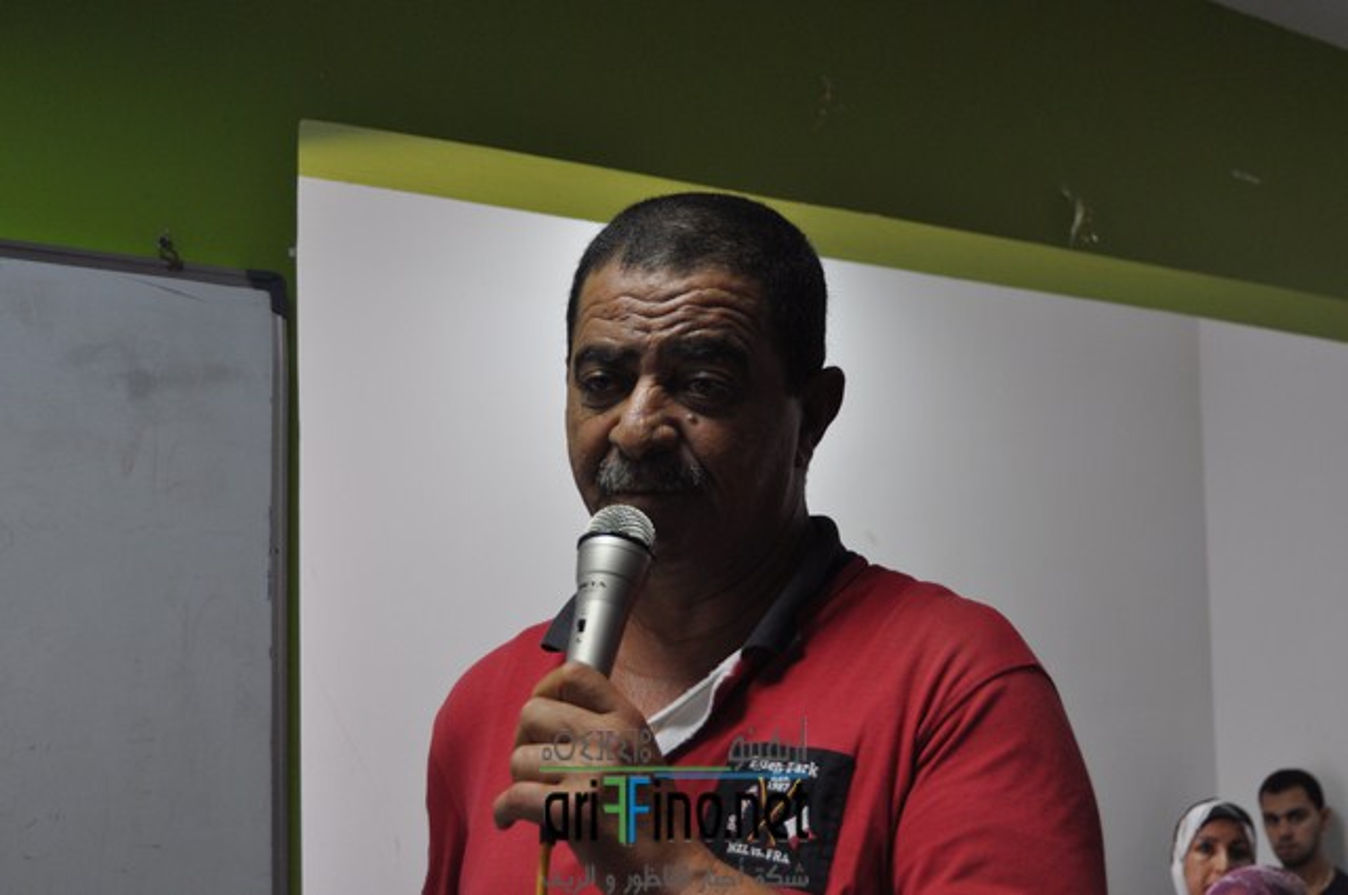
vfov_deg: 23.7
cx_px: 674
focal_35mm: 57
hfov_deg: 35.1
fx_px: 2132
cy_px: 448
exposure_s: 1/60
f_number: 4.8
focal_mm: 38
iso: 640
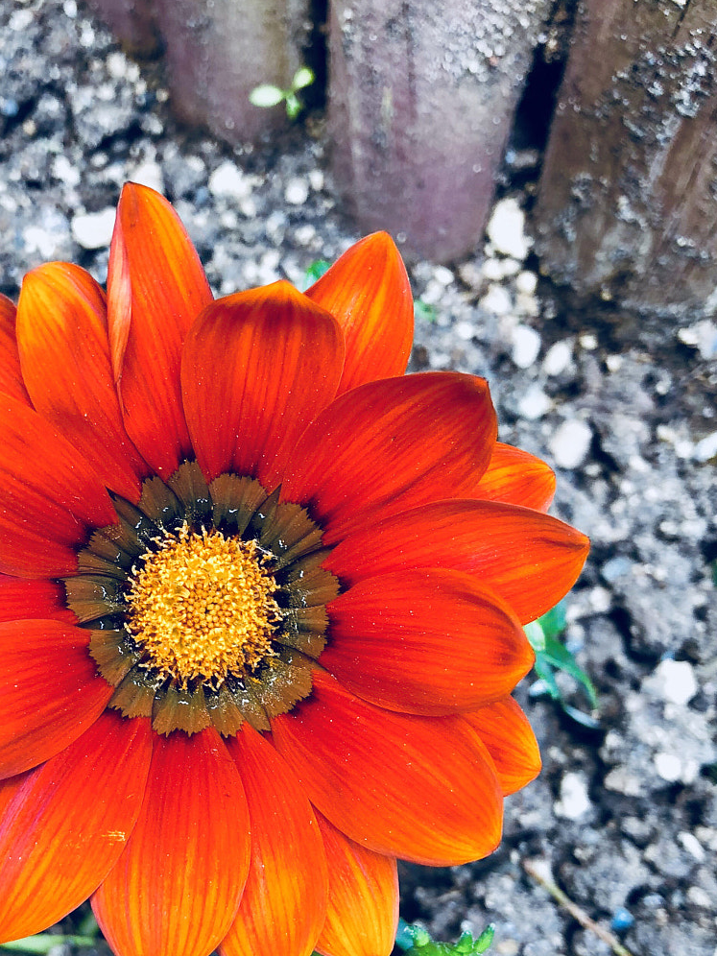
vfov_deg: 41.3
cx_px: 214
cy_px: 672
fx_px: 1243
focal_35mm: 45
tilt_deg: -68.4
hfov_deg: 31.8
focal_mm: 4
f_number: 1.8
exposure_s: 1/40
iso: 25
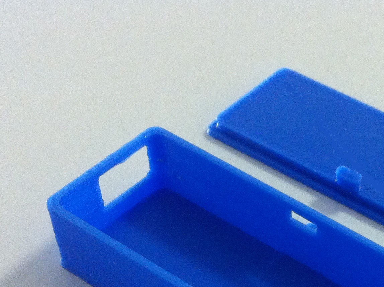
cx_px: 326
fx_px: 875
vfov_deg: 18.0
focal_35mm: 79
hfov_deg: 24.2
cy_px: 313
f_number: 2.8
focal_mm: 3.85
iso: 200
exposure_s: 1/15
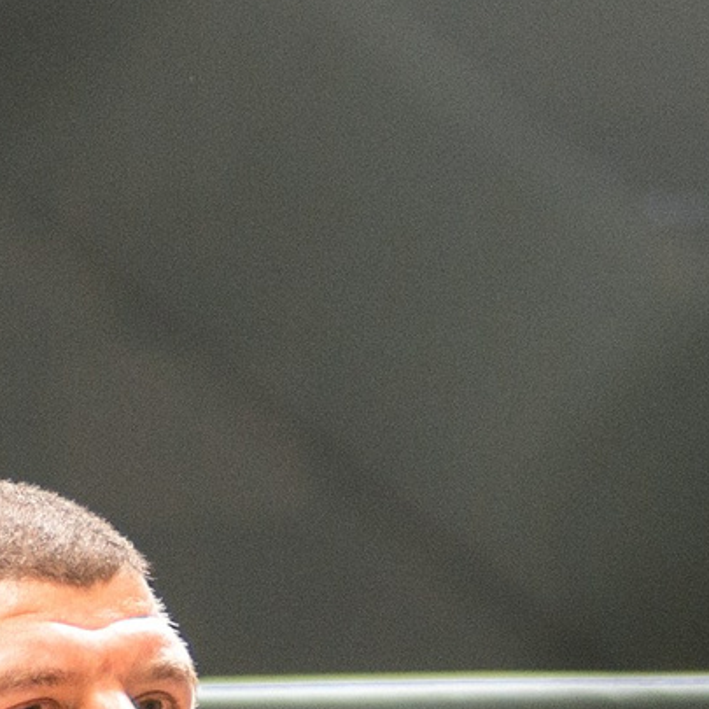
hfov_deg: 3.8
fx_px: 10752
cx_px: 45
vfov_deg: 3.8
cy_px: 1056
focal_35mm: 464
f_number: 4
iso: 720
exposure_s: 1/320
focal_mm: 80
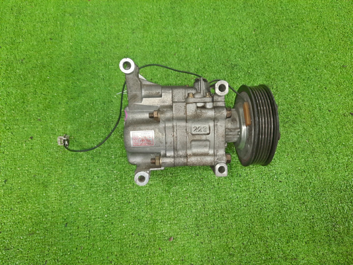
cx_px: 176
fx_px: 255
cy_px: 132
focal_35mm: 25
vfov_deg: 54.9
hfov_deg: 69.4
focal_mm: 4.6
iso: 266
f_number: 2
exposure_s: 1/50
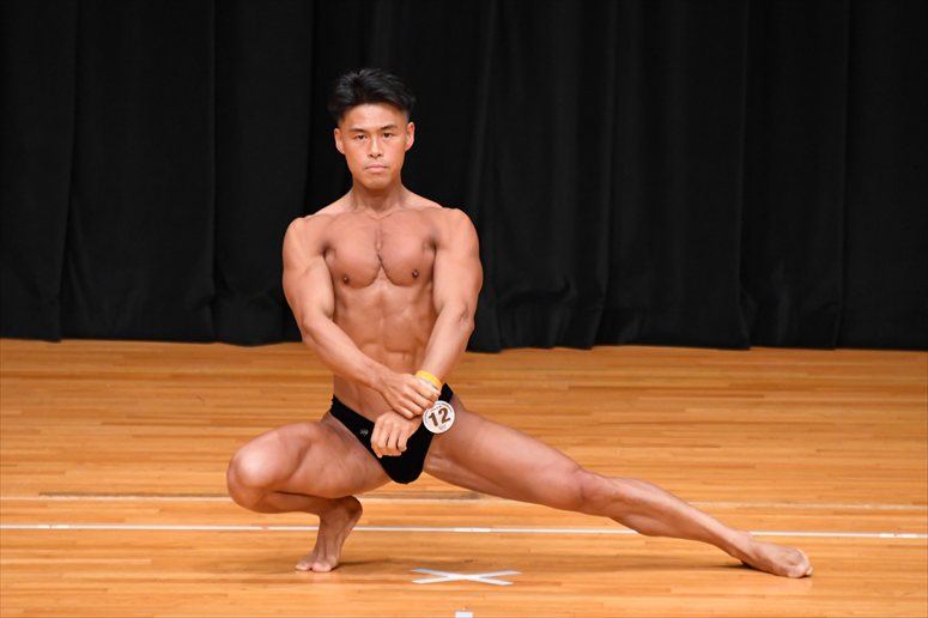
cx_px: 464
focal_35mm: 450
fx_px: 11594
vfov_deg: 3.1
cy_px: 309
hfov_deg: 4.6
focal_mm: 300
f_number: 5.6
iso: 4000
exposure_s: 1/400
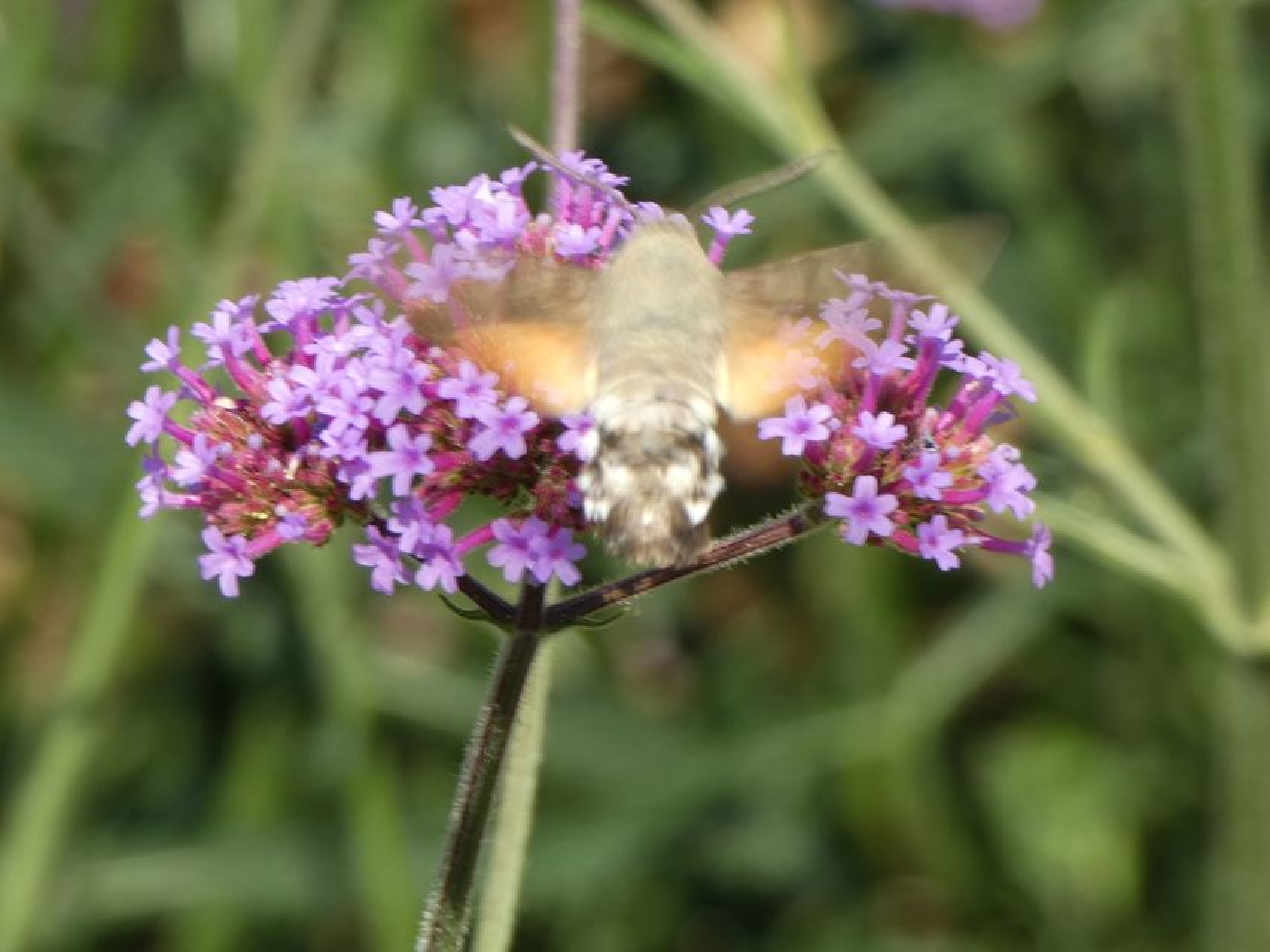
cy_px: 476
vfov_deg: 5.1
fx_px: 10678
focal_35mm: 291
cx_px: 635
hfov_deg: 6.8
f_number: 5.5
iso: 80
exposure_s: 1/100
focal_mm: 52.2
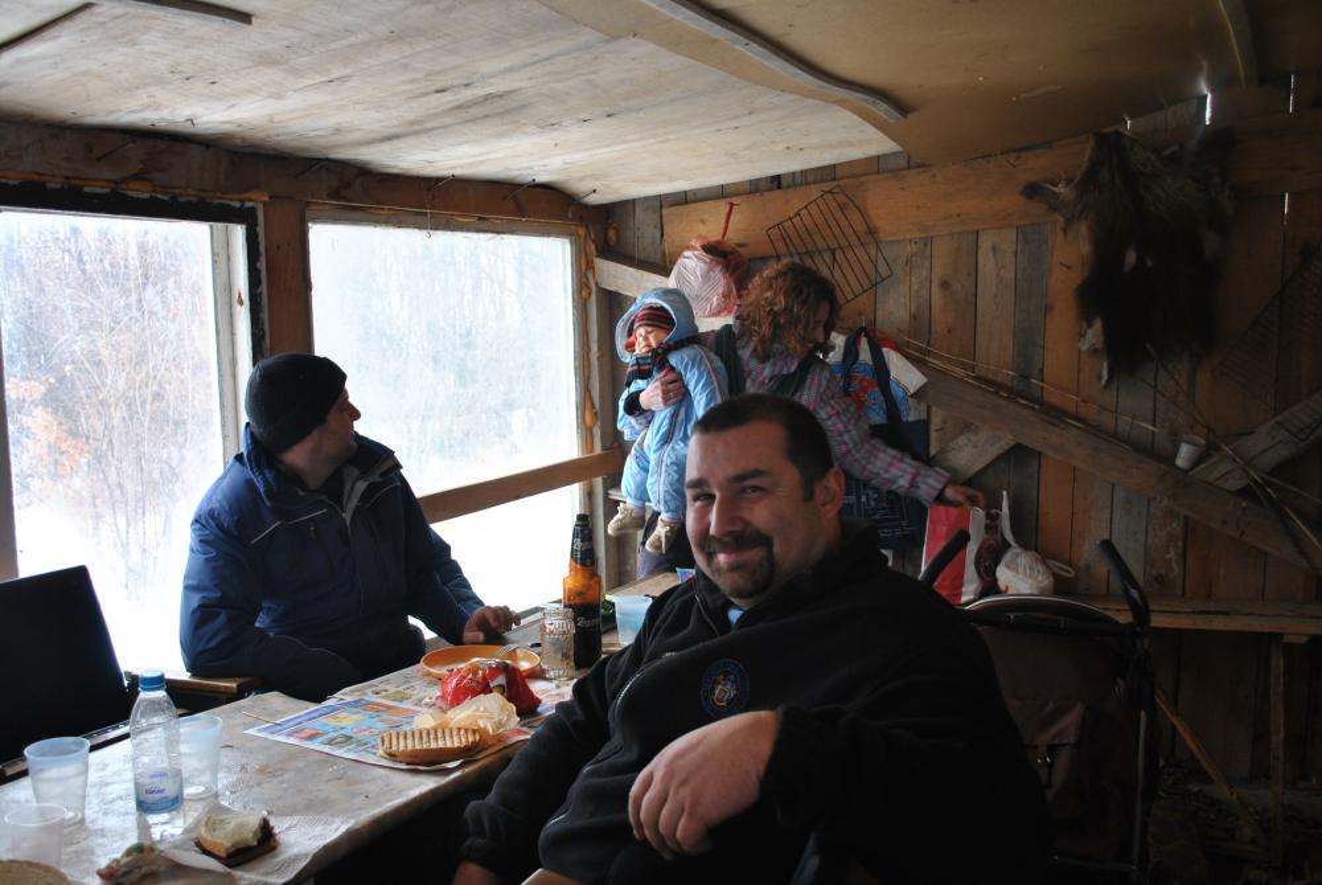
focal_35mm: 33
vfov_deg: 40.1
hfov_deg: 57.2
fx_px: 1213
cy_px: 442
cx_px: 661
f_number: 3.8
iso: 200
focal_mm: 22
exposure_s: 1/40
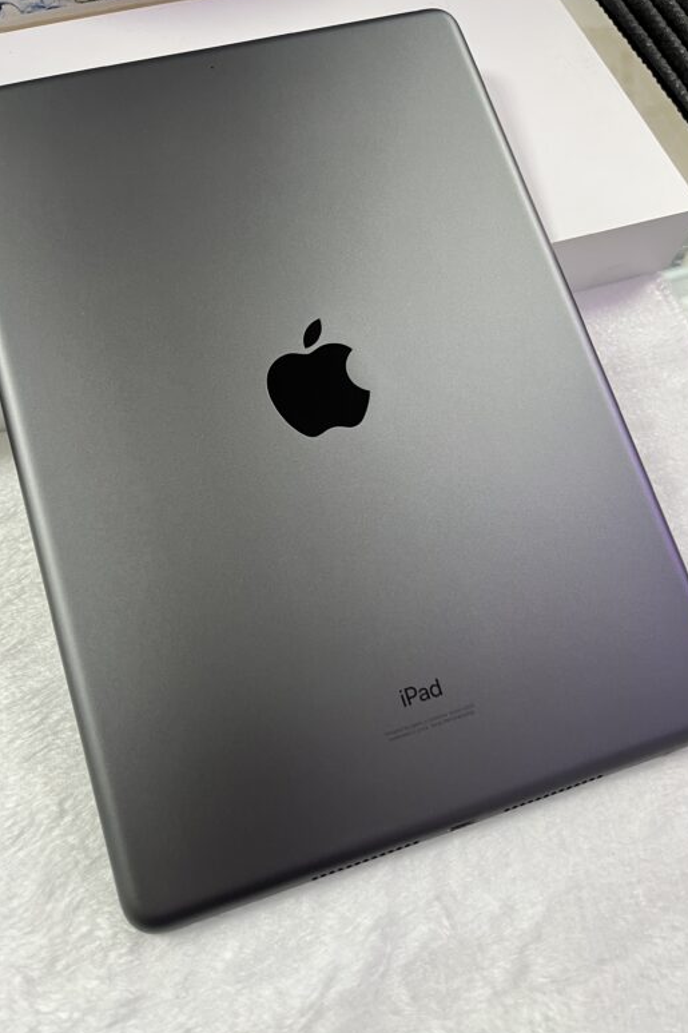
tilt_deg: -64.4
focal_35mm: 28
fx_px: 803
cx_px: 335
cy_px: 517
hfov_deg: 46.4
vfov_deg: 65.5
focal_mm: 5.1
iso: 100
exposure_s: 1/60
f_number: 1.6
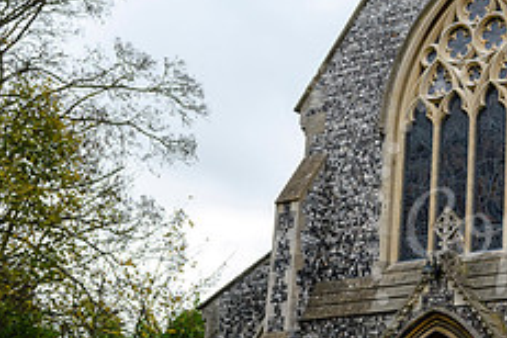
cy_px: 234
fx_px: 901
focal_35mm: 64
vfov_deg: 21.1
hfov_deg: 28.2
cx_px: 577
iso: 400
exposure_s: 1/500
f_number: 4
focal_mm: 17
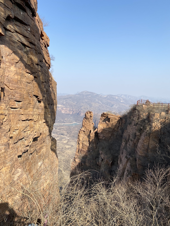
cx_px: 85
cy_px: 113
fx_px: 170
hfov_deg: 53.1
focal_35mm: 26
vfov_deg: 67.3
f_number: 1.8
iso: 32
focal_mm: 4.25
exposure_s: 1/2183
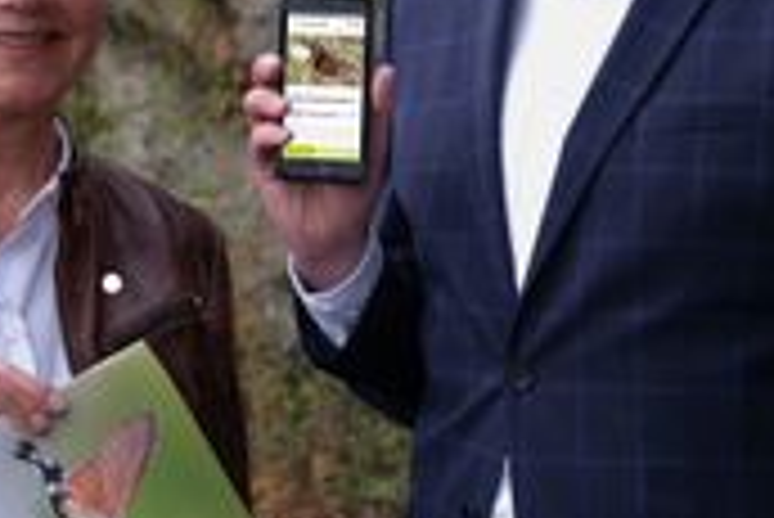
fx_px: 2561
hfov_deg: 17.2
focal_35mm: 119
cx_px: 432
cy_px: 164
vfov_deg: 11.5
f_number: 3.6
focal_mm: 26.5
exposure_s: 1/100
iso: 100
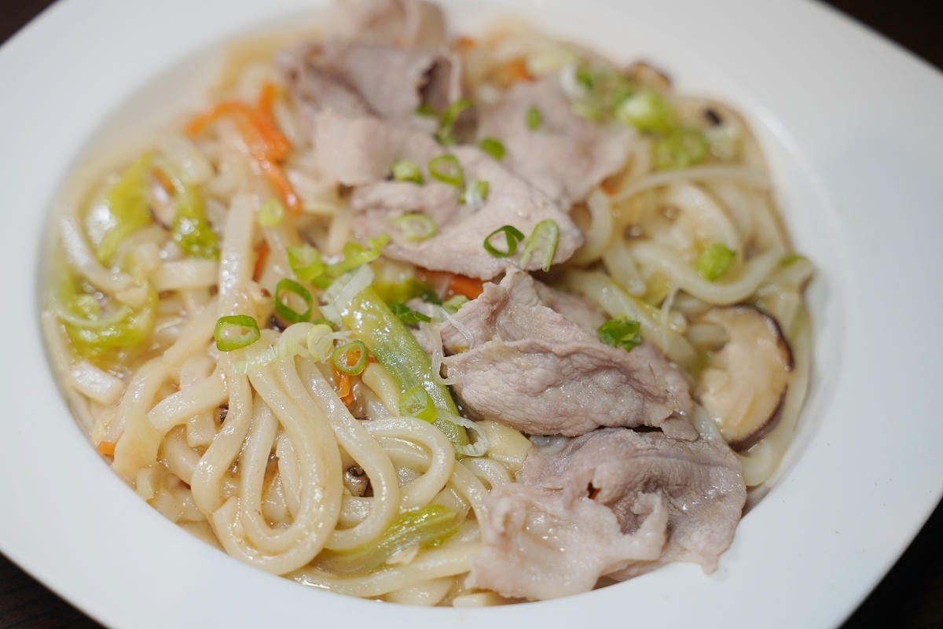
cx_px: 472
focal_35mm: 75
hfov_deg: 27.0
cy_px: 314
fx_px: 1964
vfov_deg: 18.2
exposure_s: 1/80
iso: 200
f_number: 4
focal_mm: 75
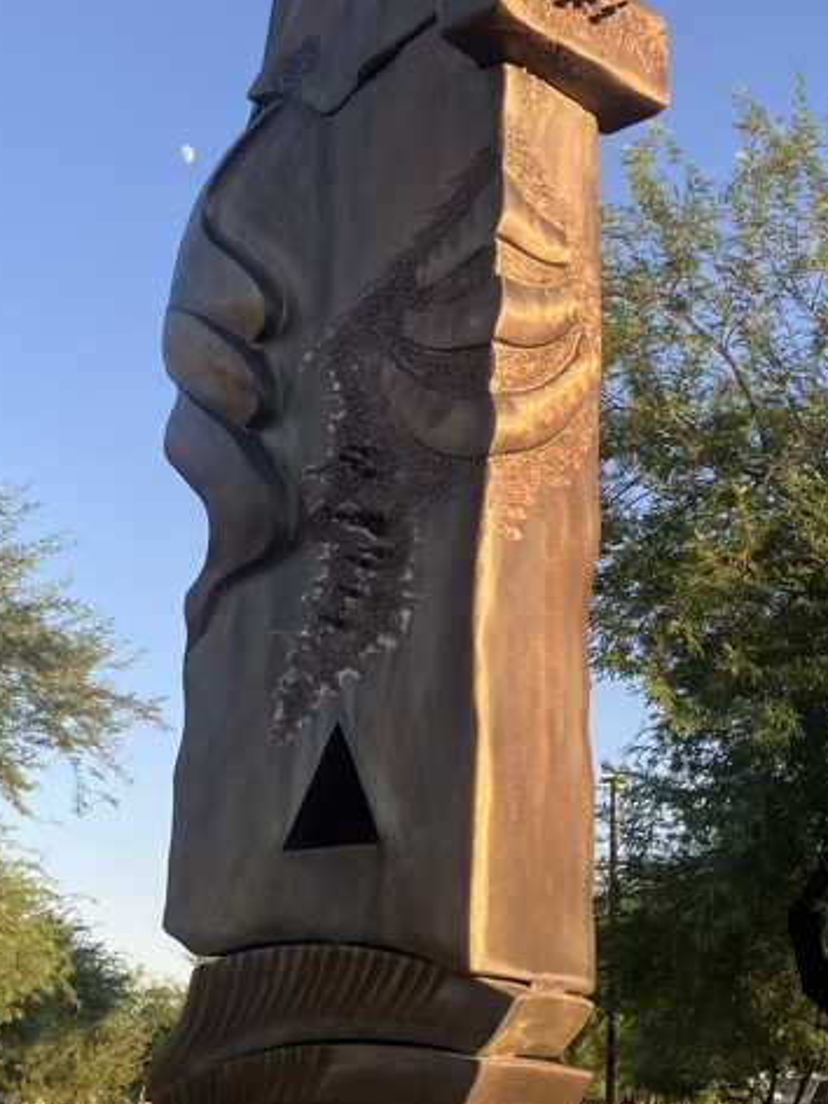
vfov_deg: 33.6
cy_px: 409
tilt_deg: +21.5
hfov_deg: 25.7
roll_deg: -3.0
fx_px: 1818
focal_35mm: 57
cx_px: 433
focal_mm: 3.99
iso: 32
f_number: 1.8
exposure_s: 1/481
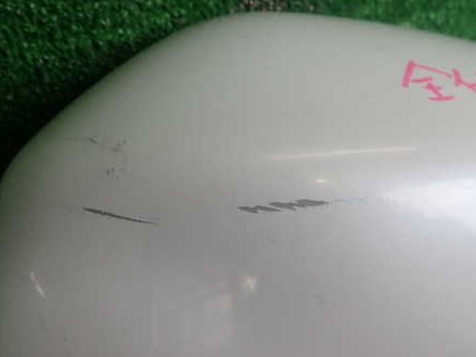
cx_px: 216
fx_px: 564
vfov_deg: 35.1
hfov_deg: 45.7
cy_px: 197
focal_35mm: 41
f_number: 3.2
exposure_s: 1/125
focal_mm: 5.4
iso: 100
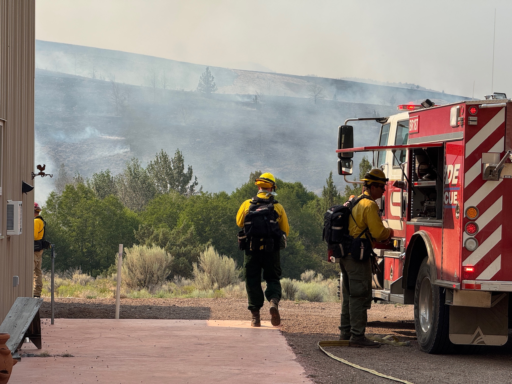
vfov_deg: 12.3
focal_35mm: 120
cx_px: 256
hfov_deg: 16.4
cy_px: 192
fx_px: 1775
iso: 50
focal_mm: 15.66
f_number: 2.8
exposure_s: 1/990
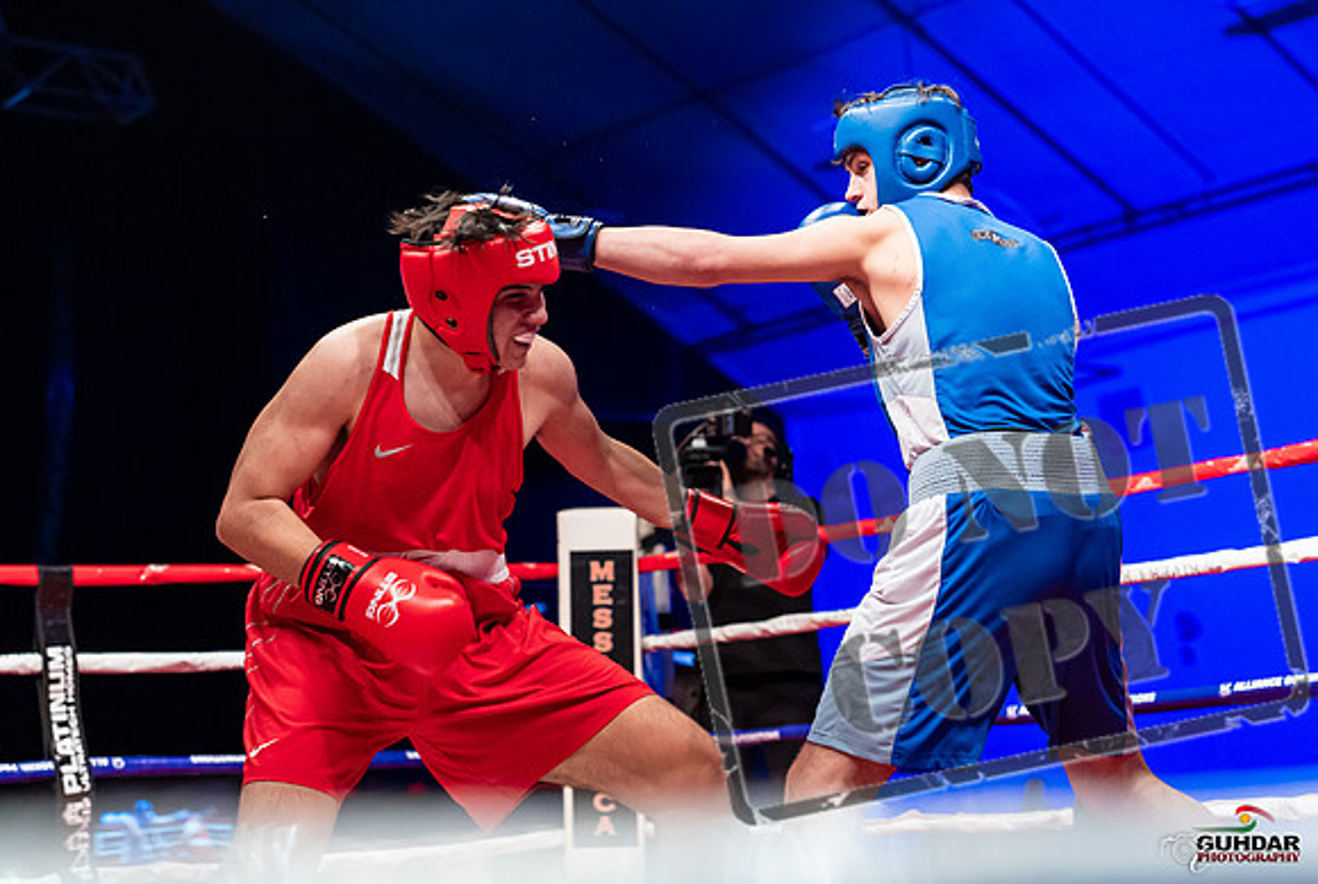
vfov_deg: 20.3
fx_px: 2469
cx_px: 754
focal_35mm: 67
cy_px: 382
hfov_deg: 29.9
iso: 4000
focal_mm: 59
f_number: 2.8
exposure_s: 1/1000
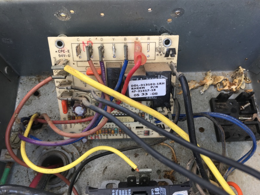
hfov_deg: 61.7
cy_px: 98
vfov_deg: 48.2
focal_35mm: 29
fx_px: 218
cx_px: 130
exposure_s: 1/120
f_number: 2.2
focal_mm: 4.15
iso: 25
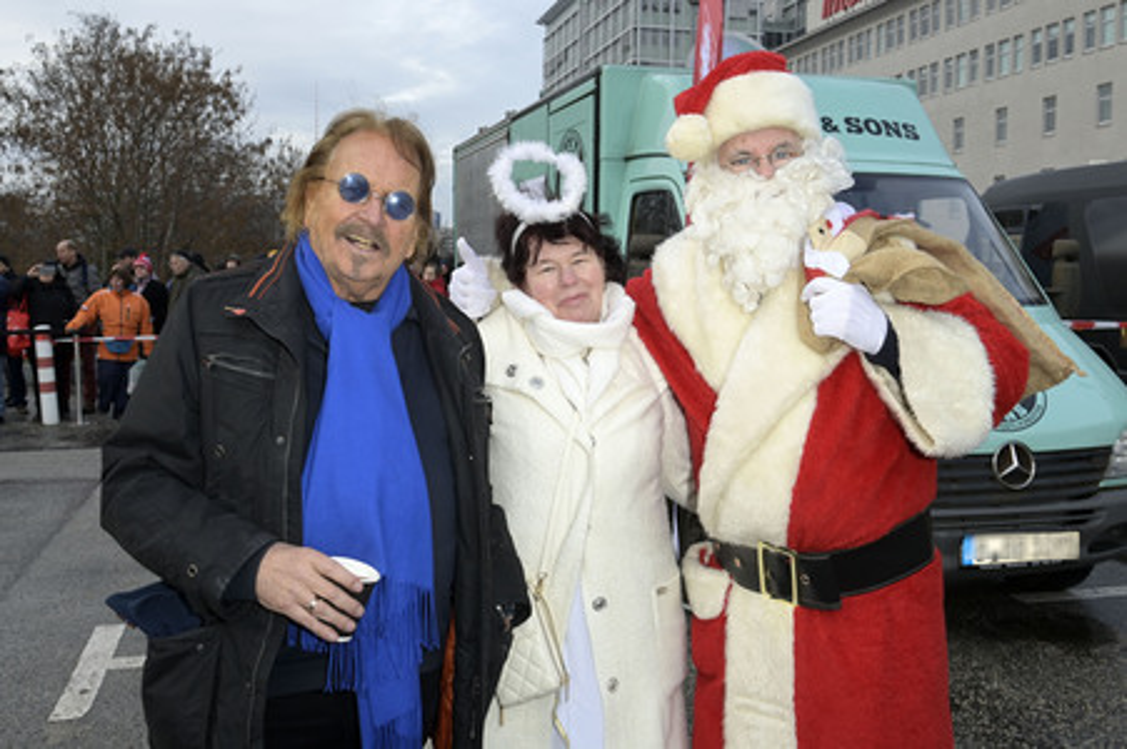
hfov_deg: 58.8
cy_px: 374
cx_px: 564
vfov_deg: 41.1
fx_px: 1001
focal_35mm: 32
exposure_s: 1/250
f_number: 9
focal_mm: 32
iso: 1000
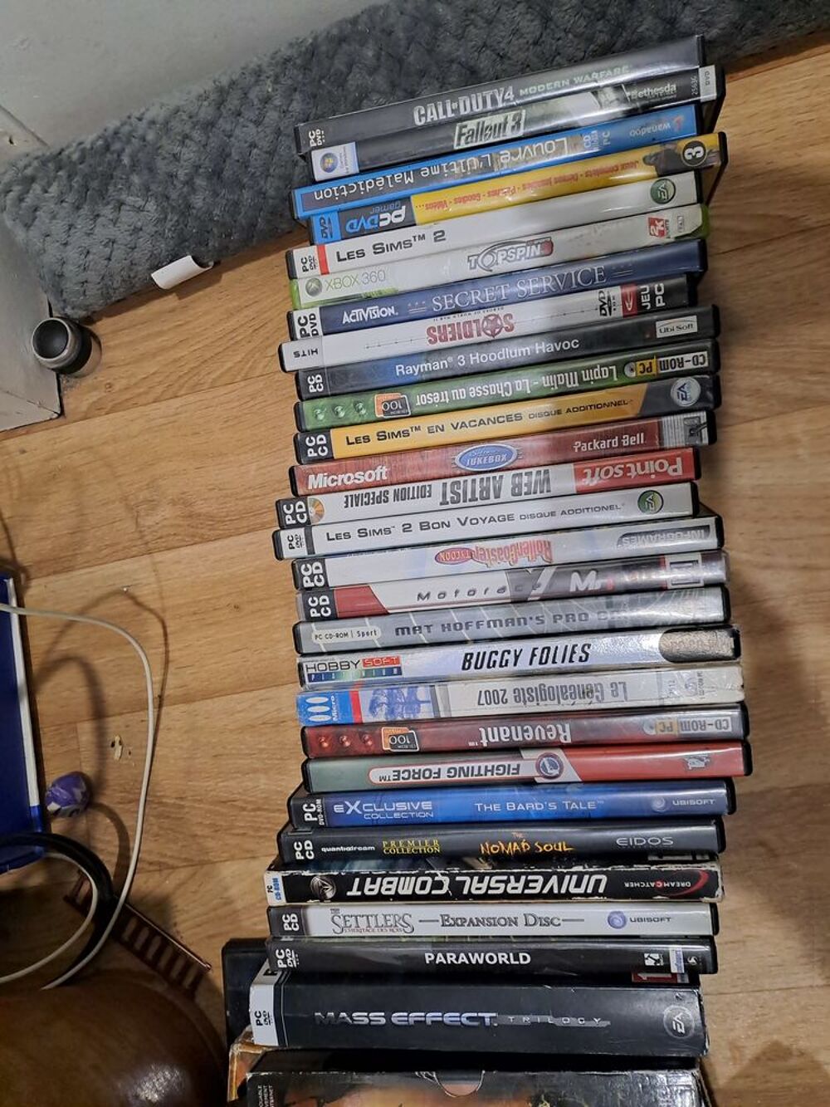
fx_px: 799
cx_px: 415
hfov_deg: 54.9
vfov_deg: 69.4
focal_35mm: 25
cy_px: 554
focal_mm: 4.65
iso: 320
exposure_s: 1/50
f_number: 1.8
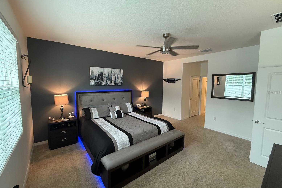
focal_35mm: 15
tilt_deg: -3.8
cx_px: 139
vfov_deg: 77.3
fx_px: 117
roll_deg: -1.2
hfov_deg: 100.4
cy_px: 92
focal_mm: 2.22
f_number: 2.2
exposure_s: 1/59
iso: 400
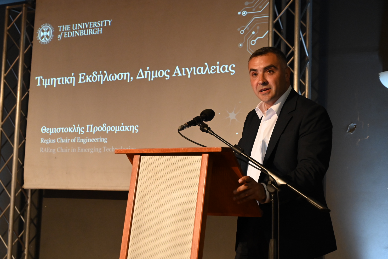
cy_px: 130
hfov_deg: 28.8
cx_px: 194
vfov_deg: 19.5
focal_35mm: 70
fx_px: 754
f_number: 6.3
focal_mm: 70
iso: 5000
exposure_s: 1/200
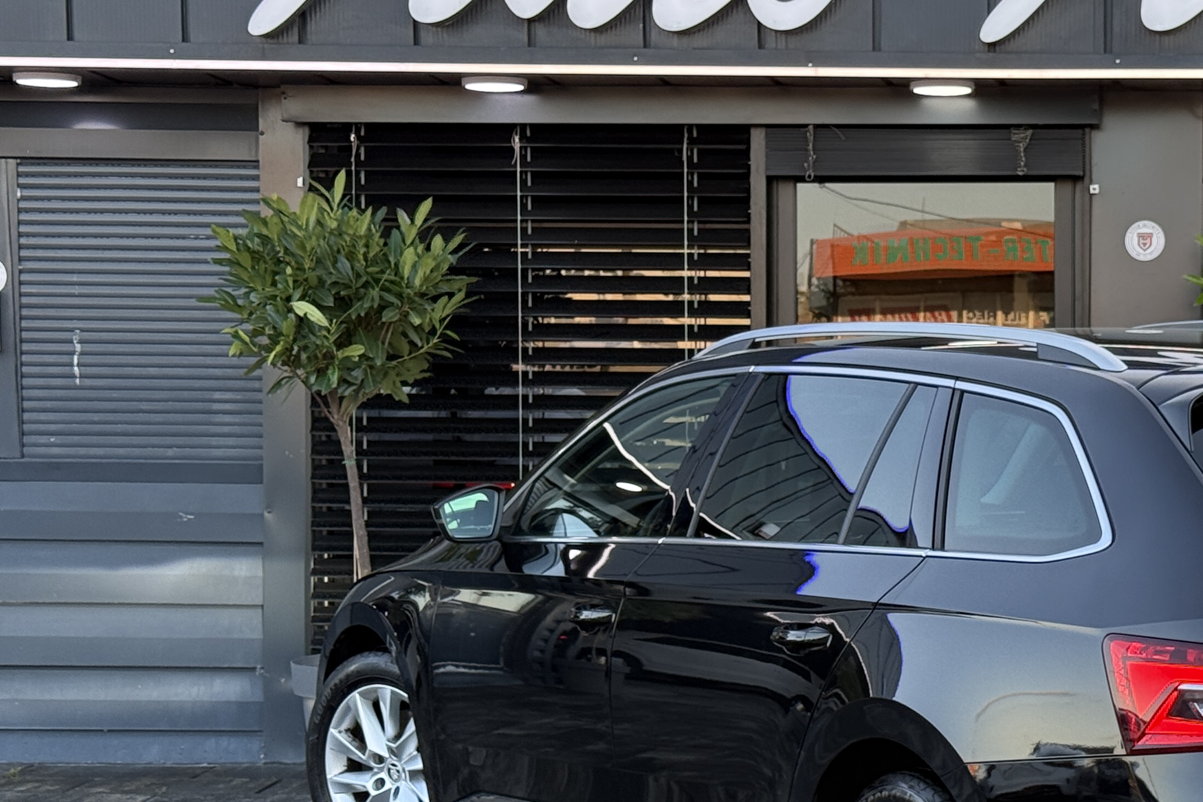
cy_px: 517
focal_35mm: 92
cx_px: 1033
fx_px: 3074
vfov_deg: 14.8
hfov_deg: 21.7
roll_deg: -0.1
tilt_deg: -2.2
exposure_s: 1/312
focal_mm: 6.76
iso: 100
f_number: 1.78
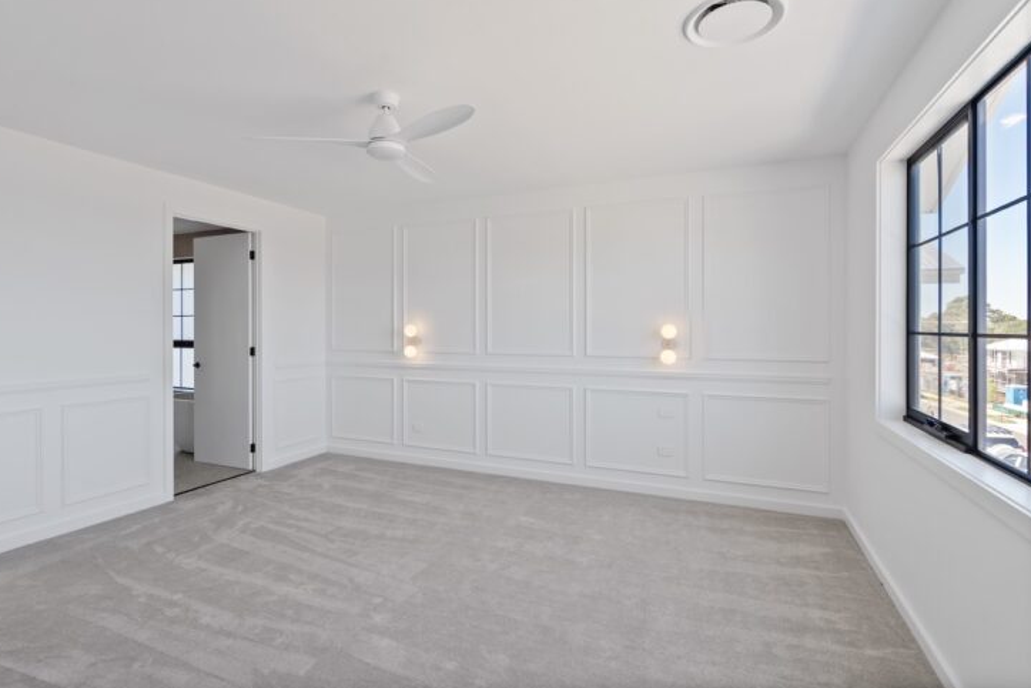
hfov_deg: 93.3
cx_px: 503
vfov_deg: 70.4
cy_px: 333
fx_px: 487
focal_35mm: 17
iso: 1000
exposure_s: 1/25
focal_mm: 16
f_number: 10
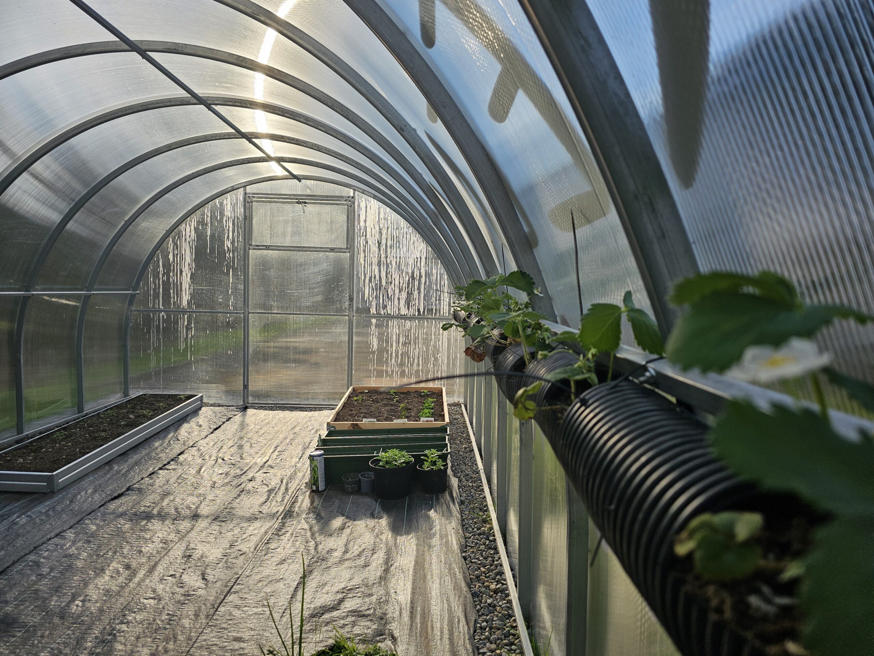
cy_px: 328
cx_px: 437
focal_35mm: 23
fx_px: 581
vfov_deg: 58.9
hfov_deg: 73.9
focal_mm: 6.3
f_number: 1.7
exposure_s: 1/1044
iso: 10
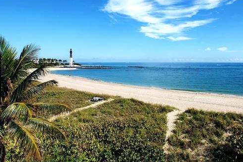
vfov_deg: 48.0
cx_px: 162
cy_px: 65
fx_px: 181
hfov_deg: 65.9
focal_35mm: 27
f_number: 10
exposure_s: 1/320
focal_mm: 11
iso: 100
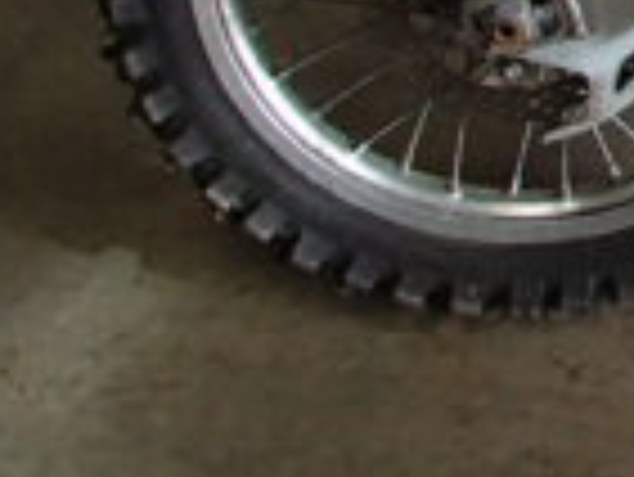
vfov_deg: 10.8
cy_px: -423
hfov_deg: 13.2
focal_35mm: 127
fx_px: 2328
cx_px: 1308
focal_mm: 5
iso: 125
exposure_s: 1/60
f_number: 3.9
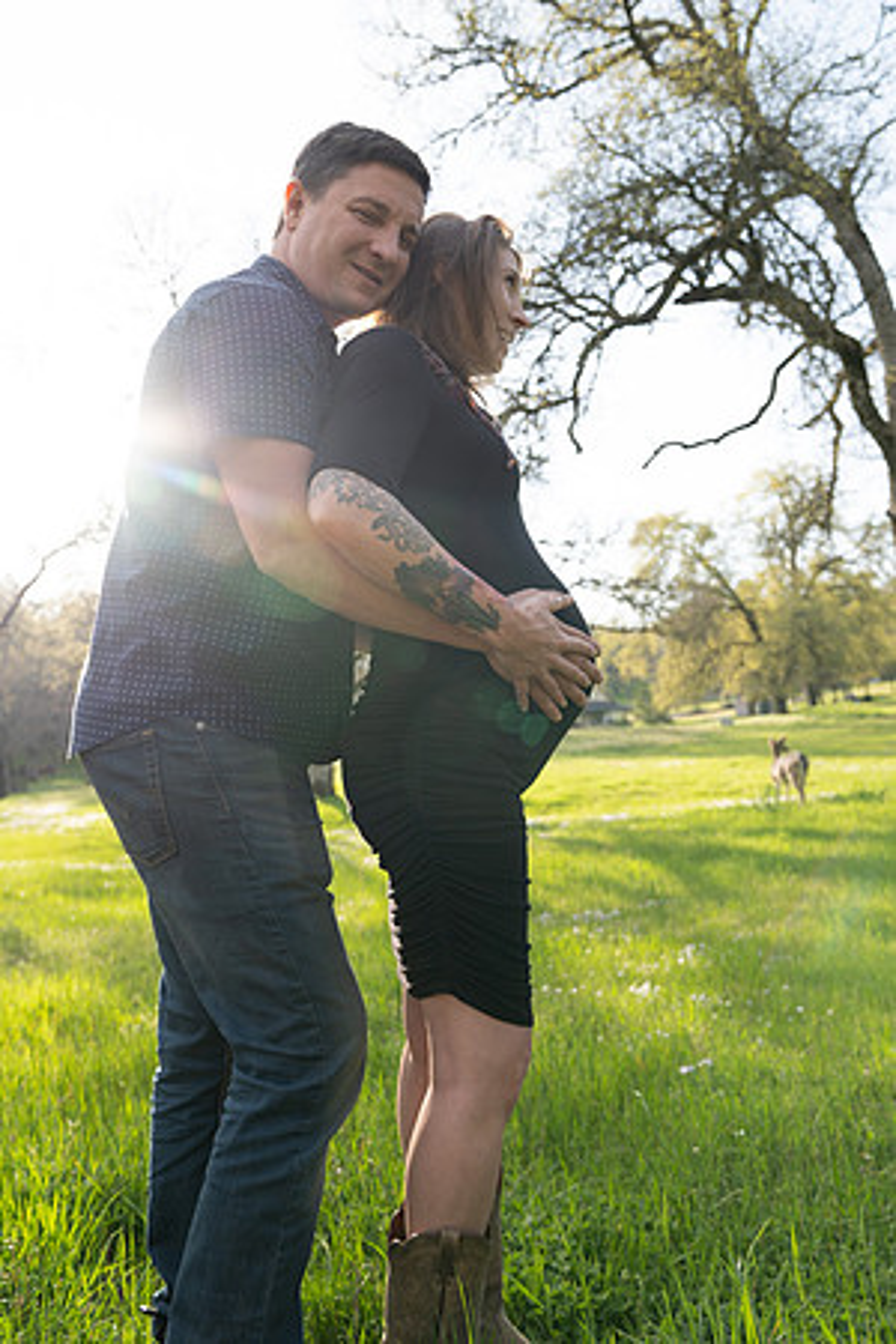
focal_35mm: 27
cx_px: 448
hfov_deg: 47.9
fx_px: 1008
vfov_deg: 67.4
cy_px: 672
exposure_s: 1/250
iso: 160
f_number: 4
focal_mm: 27
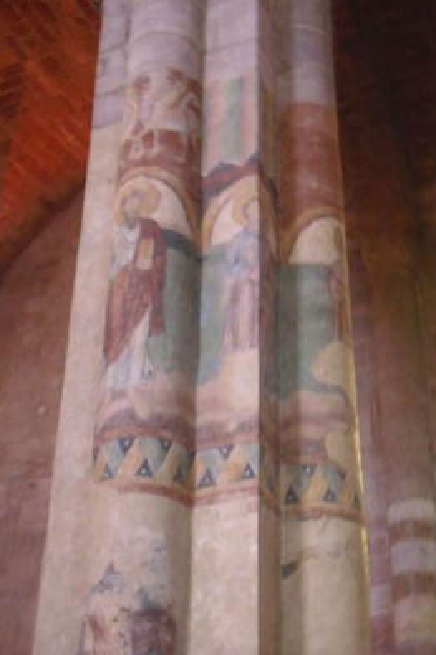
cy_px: 325
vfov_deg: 34.5
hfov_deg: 23.4
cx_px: 211
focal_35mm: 58
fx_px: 1055
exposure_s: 1/2
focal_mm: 9.3
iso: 400
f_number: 3.7
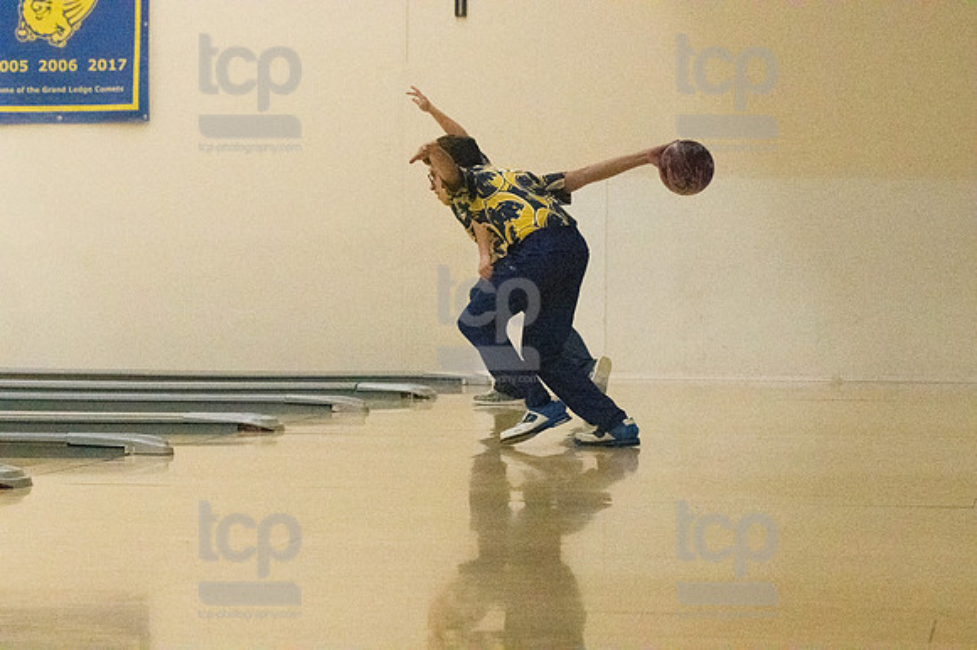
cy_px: 325
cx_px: 488
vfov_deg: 11.7
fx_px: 3173
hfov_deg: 17.5
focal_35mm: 117
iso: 10000
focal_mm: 78
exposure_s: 1/1250
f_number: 4.5
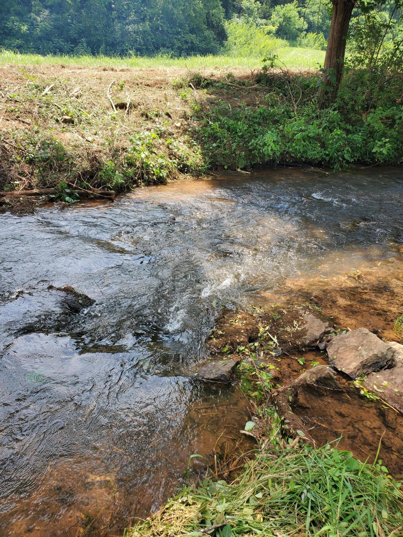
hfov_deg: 53.1
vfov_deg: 67.3
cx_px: 202
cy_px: 268
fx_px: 404
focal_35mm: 26
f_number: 2.4
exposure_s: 1/405
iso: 50
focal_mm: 4.3
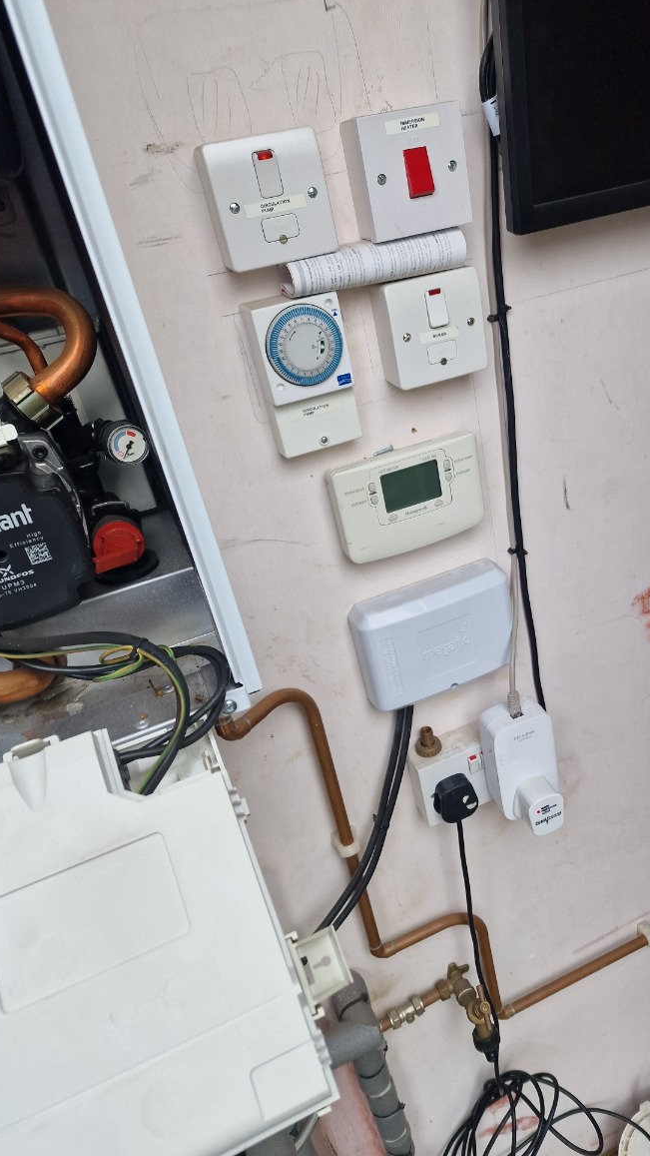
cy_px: 588
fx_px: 796
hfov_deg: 43.9
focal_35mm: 26
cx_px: 420
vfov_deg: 71.9
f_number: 1.8
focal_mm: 6.4
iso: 50
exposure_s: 1/100
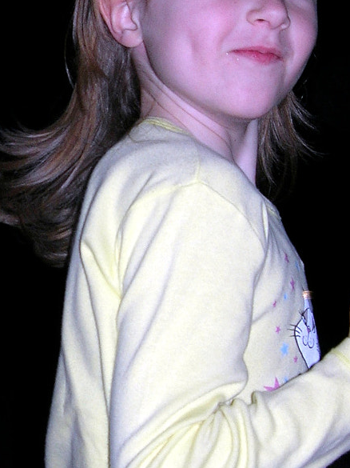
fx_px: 1404
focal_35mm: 104
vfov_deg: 18.9
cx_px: 28
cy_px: 230
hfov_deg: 14.1
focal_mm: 7.8
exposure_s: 1/60.1
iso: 64
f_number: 2.8
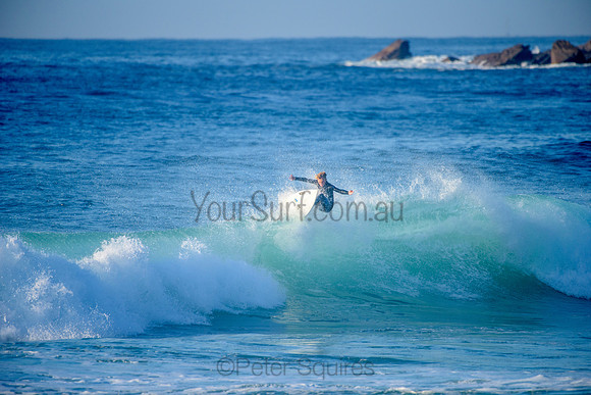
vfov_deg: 2.8
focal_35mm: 500
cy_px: 198
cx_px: 296
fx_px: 8210
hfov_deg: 4.1
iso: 400
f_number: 5.6
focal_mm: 500
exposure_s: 1/2000
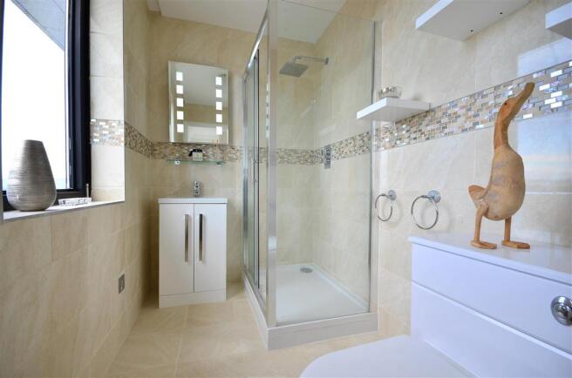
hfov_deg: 100.5
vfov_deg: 77.0
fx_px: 238
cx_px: 286
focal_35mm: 15
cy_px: 189
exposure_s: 1/10
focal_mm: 10
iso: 200
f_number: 9
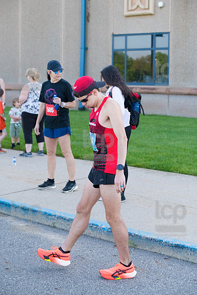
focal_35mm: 70
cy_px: 148
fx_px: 575
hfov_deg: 19.5
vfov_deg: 28.8
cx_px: 98
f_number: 5.6
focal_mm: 70
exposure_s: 1/1600
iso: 2500
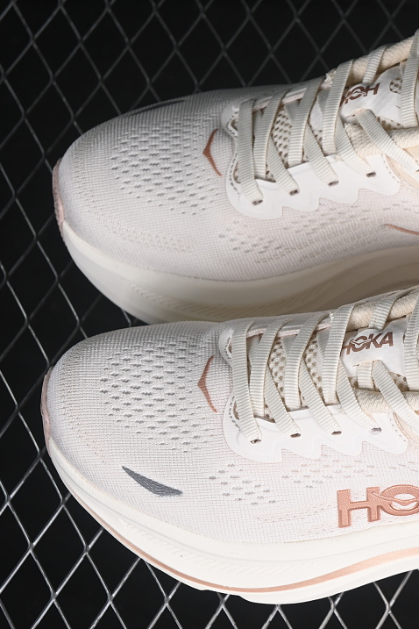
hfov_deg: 12.0
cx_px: 390
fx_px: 1973
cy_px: 315
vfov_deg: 18.1
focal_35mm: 113
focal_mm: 50
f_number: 7.1
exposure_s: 1/80
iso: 160
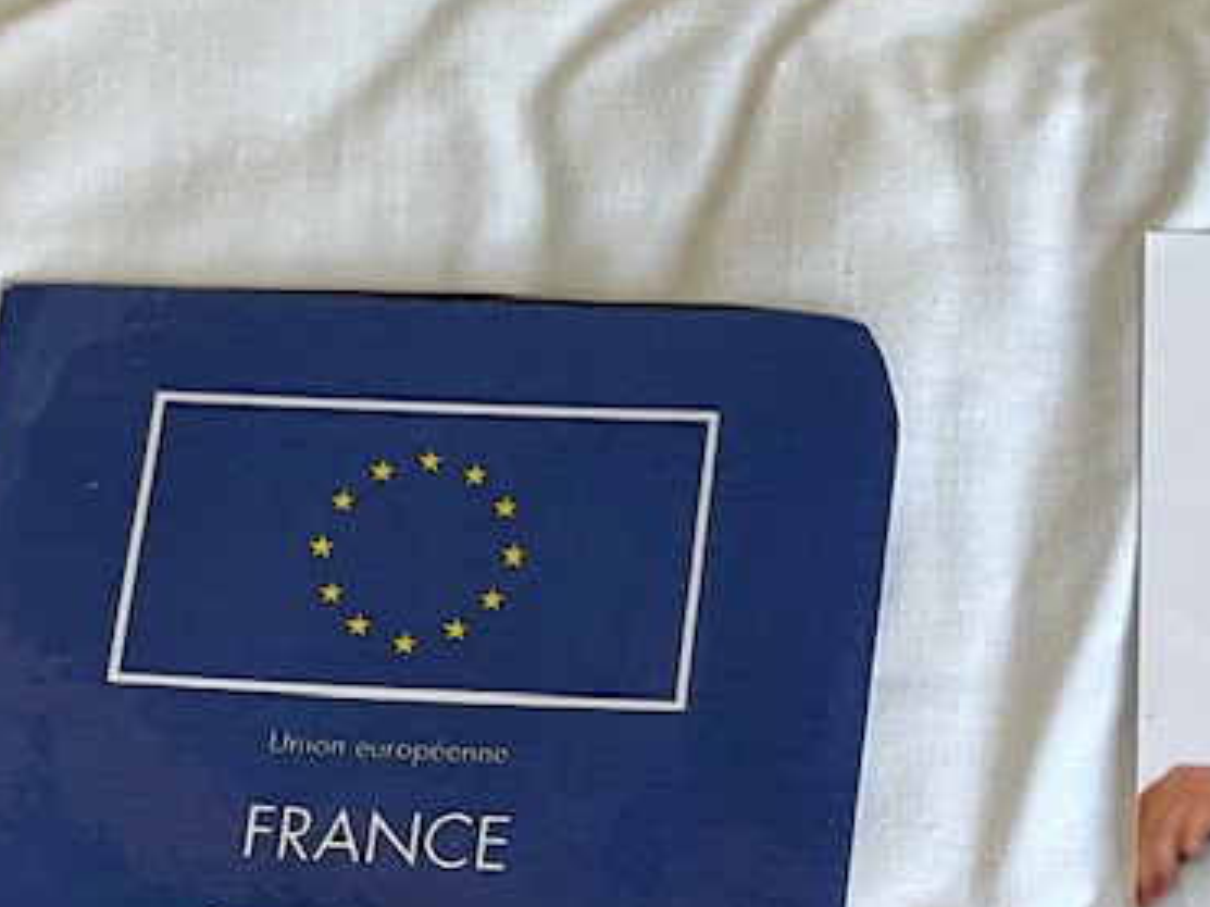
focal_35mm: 100
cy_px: 1080
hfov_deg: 19.0
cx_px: 1272
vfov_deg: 14.3
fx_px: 3494
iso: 25
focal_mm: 3
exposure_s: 1/100
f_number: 1.8
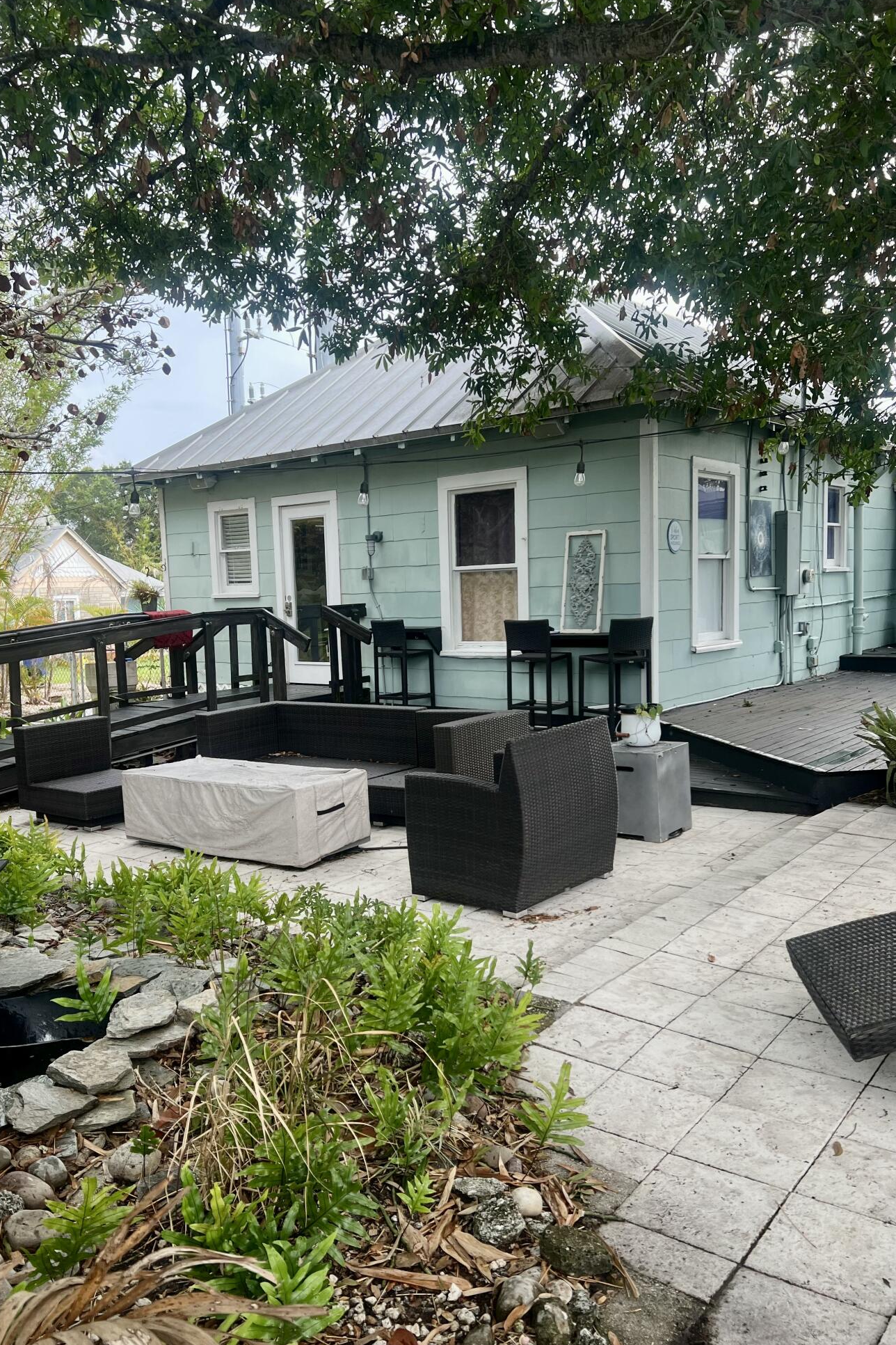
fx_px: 1045
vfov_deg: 65.5
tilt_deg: -7.3
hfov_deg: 46.3
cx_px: 406
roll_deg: +1.5
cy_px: 686
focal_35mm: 28
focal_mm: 5.7
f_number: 1.5
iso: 40
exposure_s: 1/279
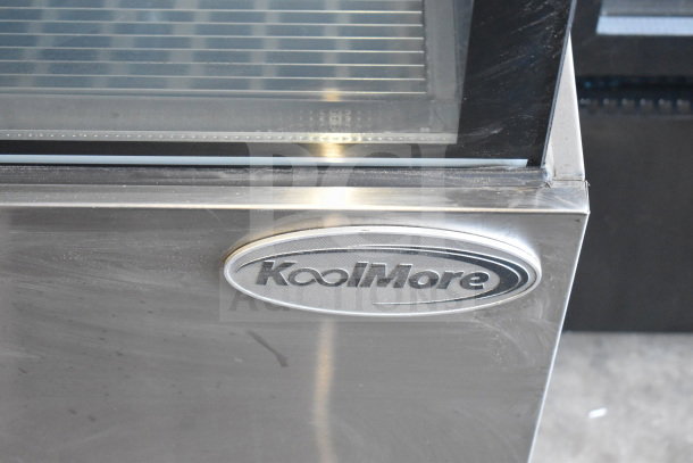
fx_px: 1588
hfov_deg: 24.6
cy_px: 232
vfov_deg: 16.6
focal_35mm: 82
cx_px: 346
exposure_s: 1/125
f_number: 5.6
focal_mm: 55
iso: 6400
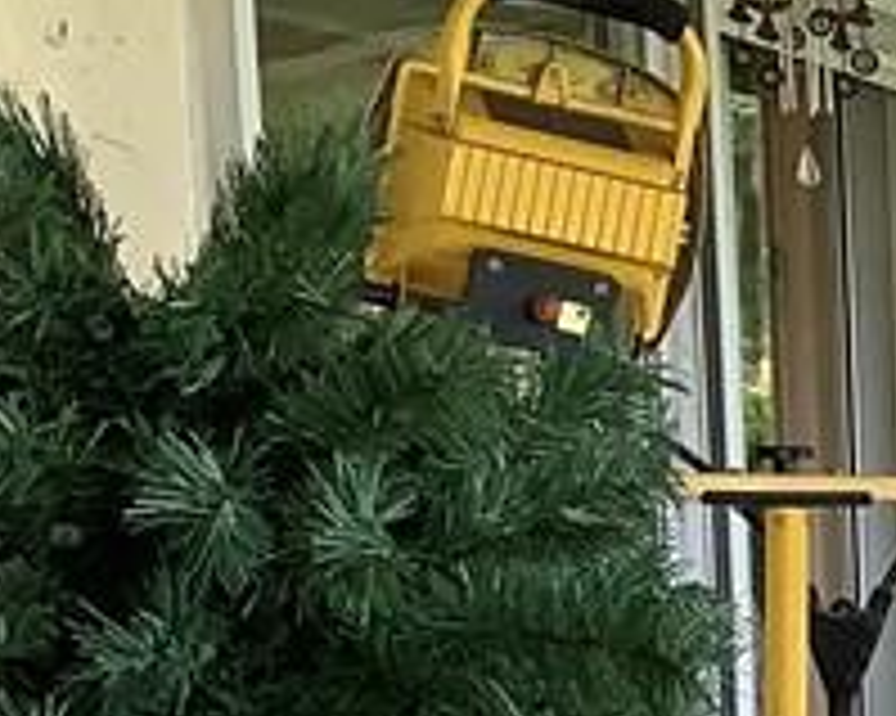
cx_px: 1837
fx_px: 4135
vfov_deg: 9.8
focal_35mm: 156
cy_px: 824
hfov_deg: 11.1
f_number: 2.4
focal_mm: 3.3
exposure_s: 1/100
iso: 64
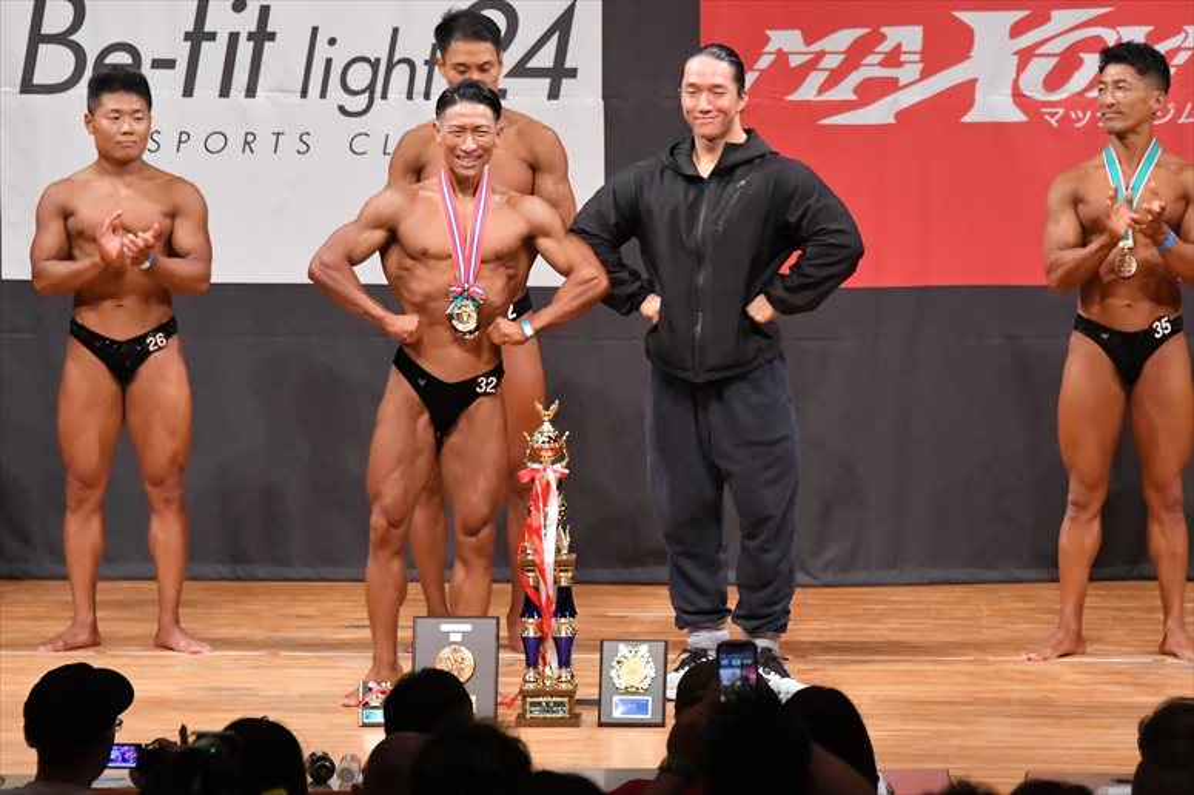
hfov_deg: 8.6
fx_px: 7956
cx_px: 597
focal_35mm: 240
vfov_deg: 5.7
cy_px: 398
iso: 10000
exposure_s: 1/400
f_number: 5.6
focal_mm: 160
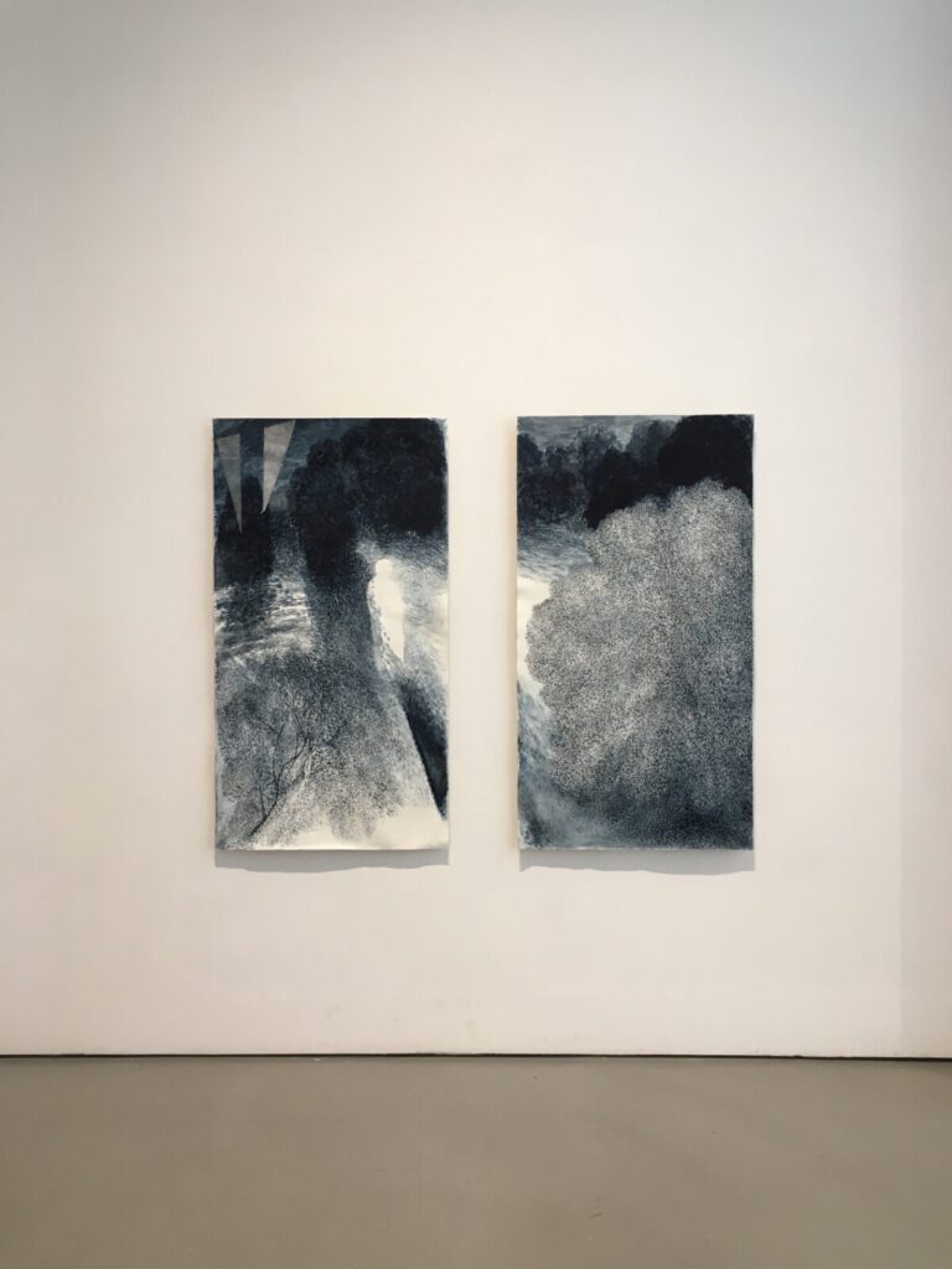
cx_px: 476
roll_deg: +1.6
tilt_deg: +0.0
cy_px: 634
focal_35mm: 29
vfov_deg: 61.7
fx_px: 1063
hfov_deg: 48.2
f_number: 2.2
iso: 40
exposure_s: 1/33
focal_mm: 4.15
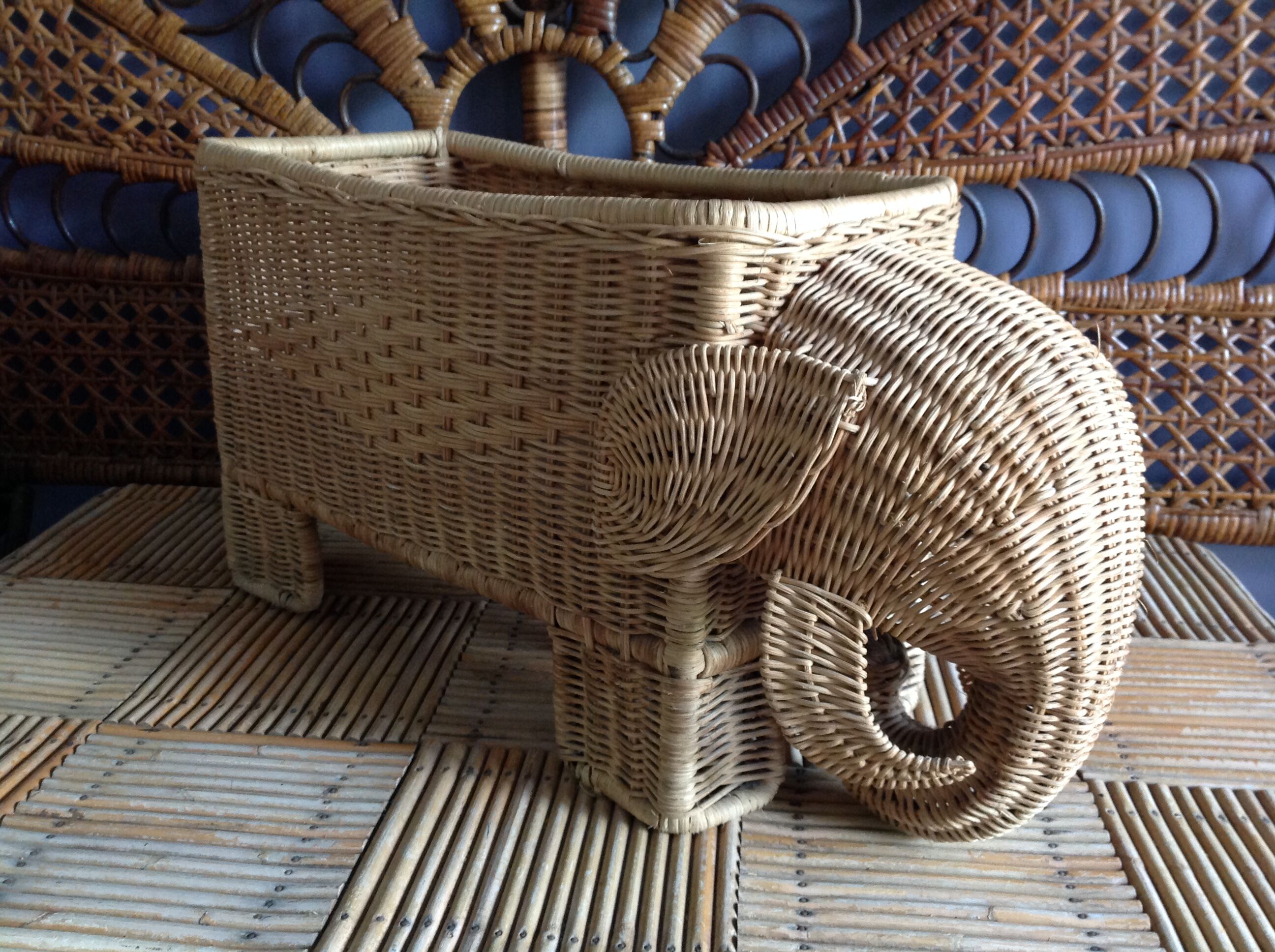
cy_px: 476
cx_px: 638
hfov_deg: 52.7
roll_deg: -0.7
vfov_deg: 40.6
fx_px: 1287
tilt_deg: -17.8
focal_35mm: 35
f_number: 2.4
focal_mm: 4.28
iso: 160
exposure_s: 1/15
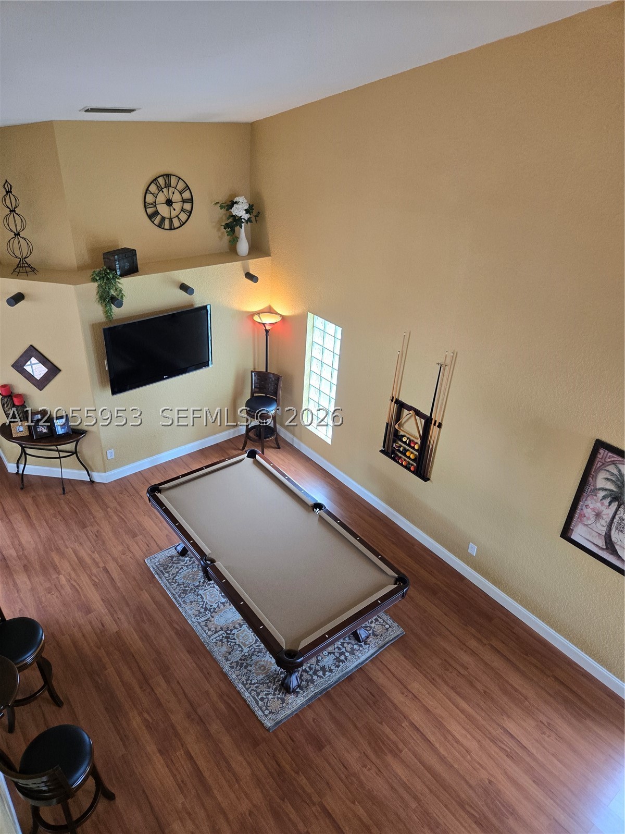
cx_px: 312
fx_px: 554
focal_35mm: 23
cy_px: 417
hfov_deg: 58.9
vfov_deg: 73.9
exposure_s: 1/120
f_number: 1.8
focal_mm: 5.4
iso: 250
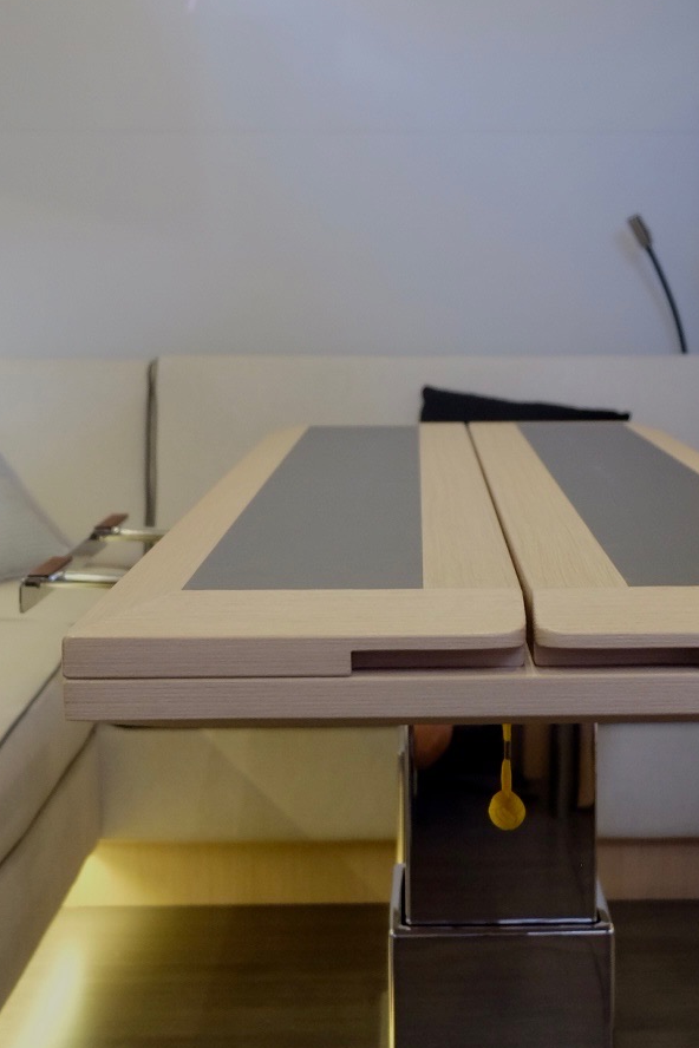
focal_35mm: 62
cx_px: 502
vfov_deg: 32.4
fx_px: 1806
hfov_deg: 21.8
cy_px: 487
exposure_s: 1/60
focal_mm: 20.5
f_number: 3.2
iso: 1250
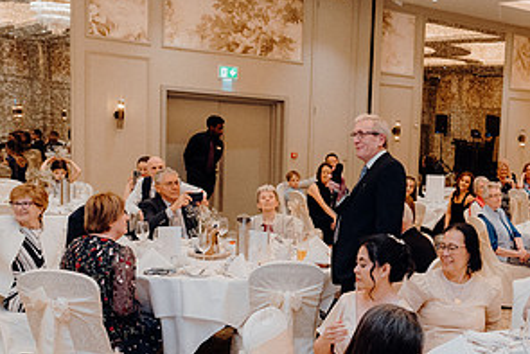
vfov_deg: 24.5
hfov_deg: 34.5
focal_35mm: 55
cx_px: 462
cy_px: 242
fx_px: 810
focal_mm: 28
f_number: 3.5
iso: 3200
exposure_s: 1/160
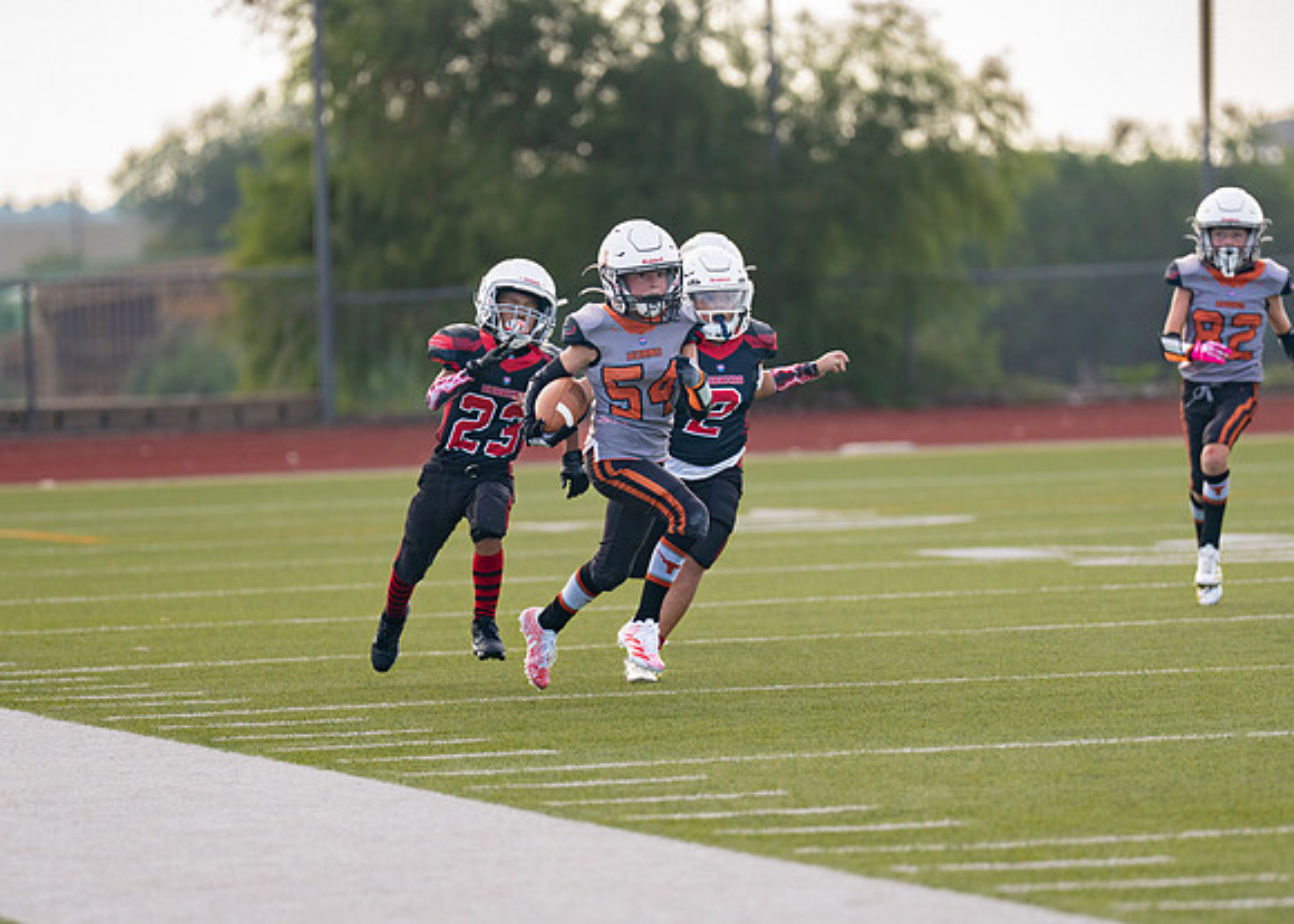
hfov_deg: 6.3
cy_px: 534
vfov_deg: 4.5
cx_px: 622
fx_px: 11776
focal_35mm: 320
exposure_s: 1/2500
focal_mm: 200
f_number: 2.8
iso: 320
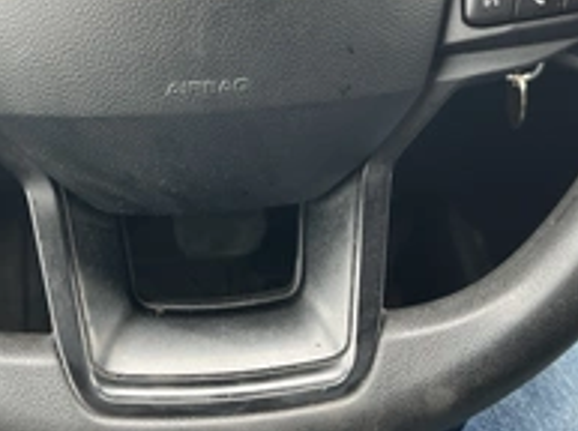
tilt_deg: -31.5
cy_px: 45
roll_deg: +0.9
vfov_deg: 26.1
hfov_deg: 35.6
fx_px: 900
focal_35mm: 54
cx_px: 258
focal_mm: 5.1
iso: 64
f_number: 1.6
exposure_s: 1/100
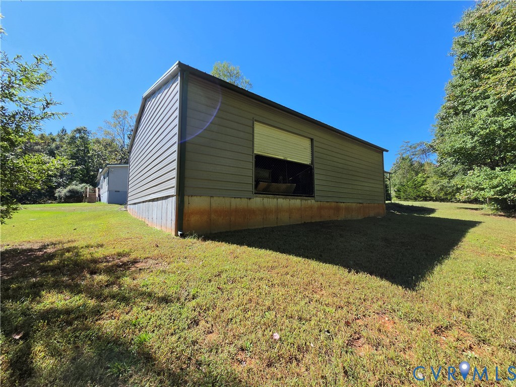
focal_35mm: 13
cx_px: 258
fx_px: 194
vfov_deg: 89.9
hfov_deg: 106.2
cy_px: 194
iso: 100
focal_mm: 2.2
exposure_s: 1/2111
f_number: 2.2
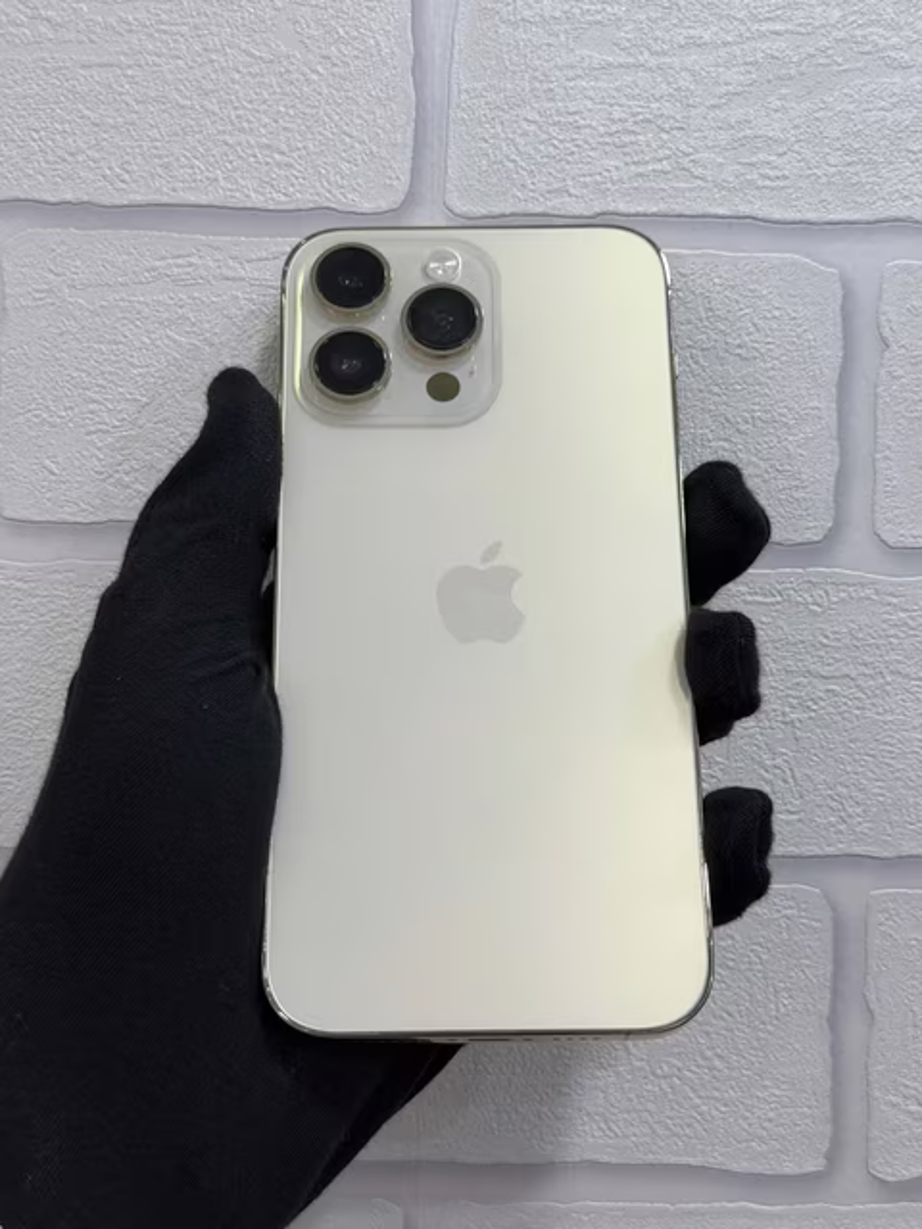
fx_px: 1705
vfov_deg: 39.7
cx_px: 461
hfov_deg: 30.3
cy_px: 614
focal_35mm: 48
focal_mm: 6.76
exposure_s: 1/100
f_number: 1.78
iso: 50
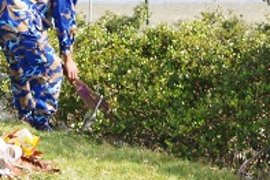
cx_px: 226
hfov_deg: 11.2
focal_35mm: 183
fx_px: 1371
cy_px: -85
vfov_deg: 7.4
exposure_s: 1/200
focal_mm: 24
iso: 200
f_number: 8
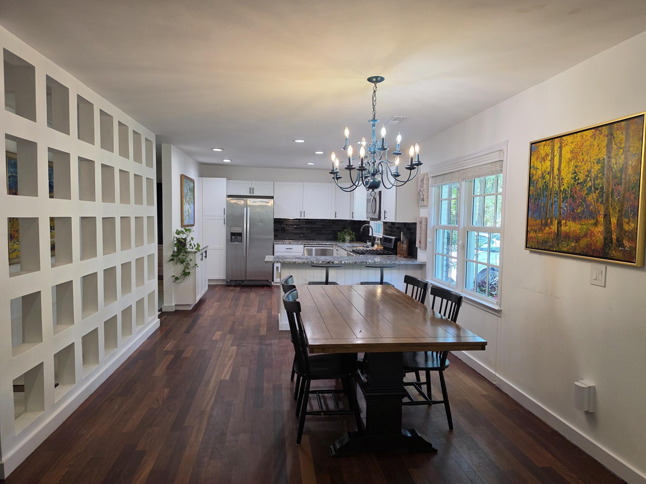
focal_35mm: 23
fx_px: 429
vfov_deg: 58.9
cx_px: 323
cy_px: 242
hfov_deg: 73.9
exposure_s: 1/120
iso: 80
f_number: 1.4
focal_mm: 6.5
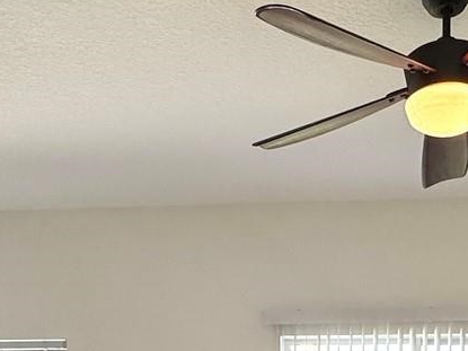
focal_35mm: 54
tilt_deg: -2.5
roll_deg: +0.2
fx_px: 730
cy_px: 454
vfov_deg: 23.8
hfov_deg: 34.9
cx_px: 339
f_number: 2.2
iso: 50
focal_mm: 2.22
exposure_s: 1/120
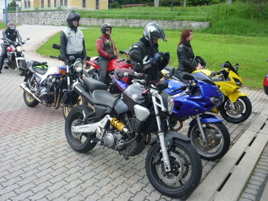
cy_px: 103
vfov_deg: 41.8
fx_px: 263
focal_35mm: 34
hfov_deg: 53.9
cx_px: 136
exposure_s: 1/125
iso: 80
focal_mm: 5.5
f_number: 2.8
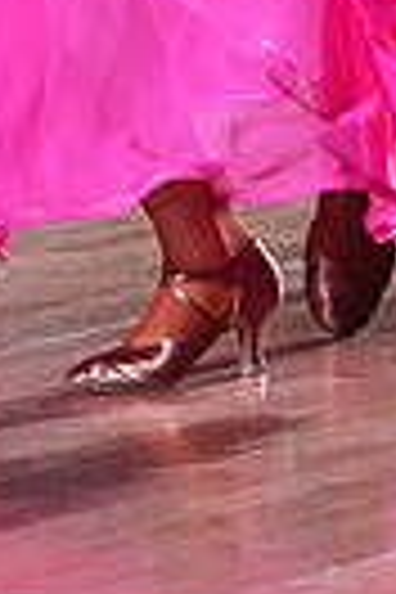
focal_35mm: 594
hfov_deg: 2.3
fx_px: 9800
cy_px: -634
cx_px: -164
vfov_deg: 3.4
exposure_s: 1/400
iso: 8000
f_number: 5
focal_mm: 135
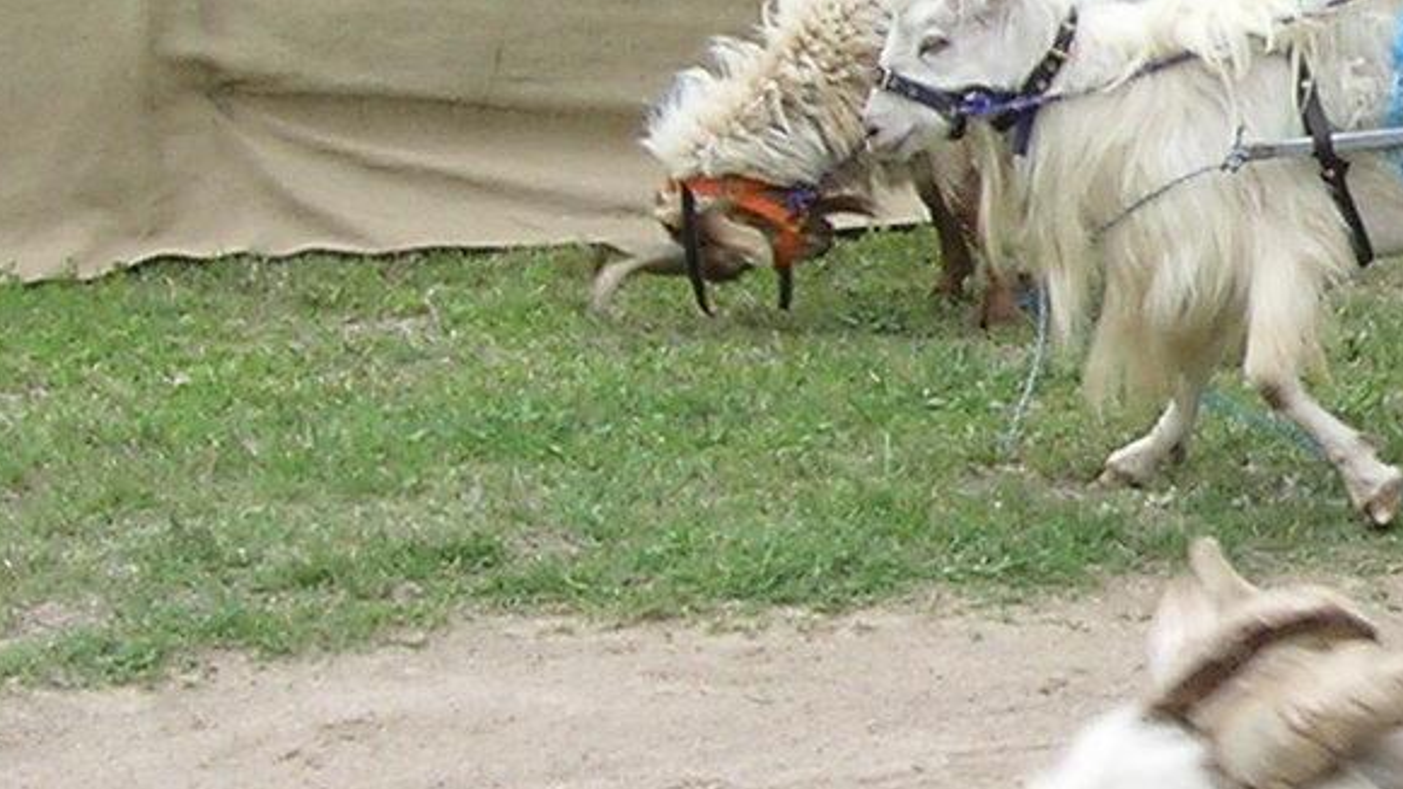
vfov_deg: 8.9
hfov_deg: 15.0
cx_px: 1876
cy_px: 374
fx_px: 5060
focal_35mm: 136
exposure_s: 1/166
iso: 50
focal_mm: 5.8
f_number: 5.6
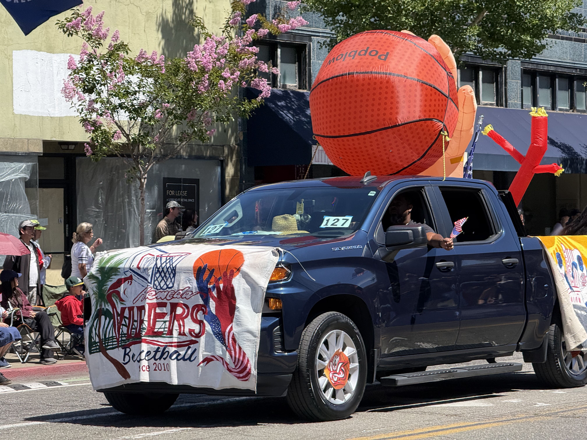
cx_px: 294
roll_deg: +0.6
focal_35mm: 120
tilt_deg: +1.0
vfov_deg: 12.3
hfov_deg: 16.4
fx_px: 2035
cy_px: 220
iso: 64
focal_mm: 15.66
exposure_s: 1/990
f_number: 2.8
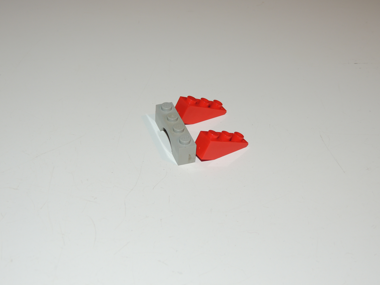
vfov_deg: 26.6
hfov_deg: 34.9
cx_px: 190
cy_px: 142
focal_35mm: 55
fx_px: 604
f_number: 3.7
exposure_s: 1/40
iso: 110
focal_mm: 9.8
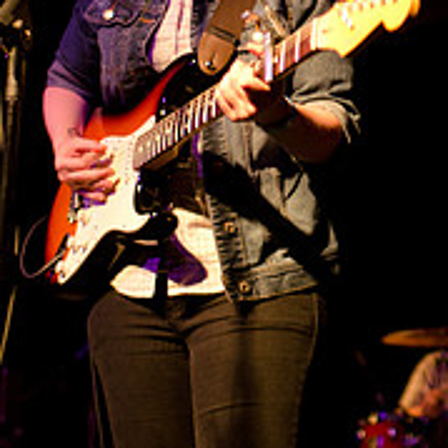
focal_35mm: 96
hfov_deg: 18.0
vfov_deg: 17.9
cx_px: 340
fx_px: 1406
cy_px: 68
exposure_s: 1/100
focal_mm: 30
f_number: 1.4
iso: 1250
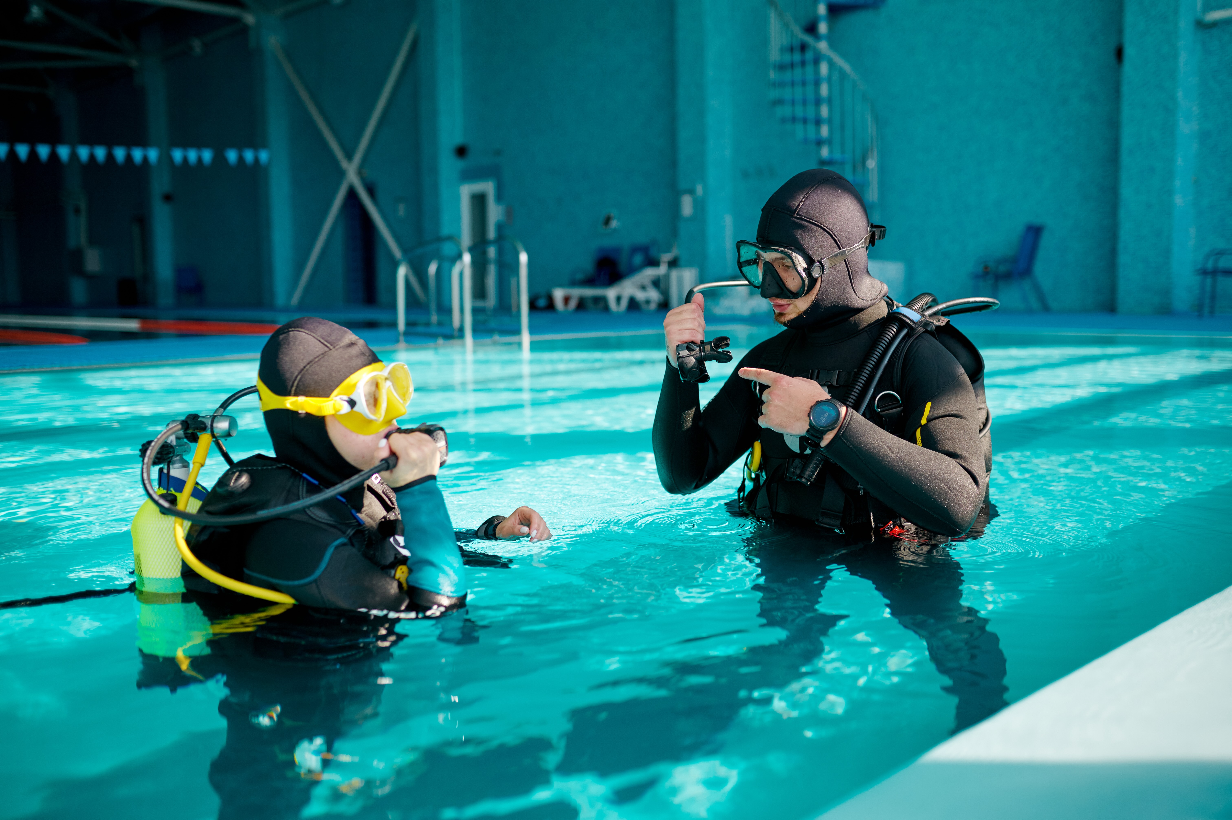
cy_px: 410
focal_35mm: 35
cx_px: 616
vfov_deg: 37.8
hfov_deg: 54.5
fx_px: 1197
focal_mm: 35
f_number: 2
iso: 400
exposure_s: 1/750
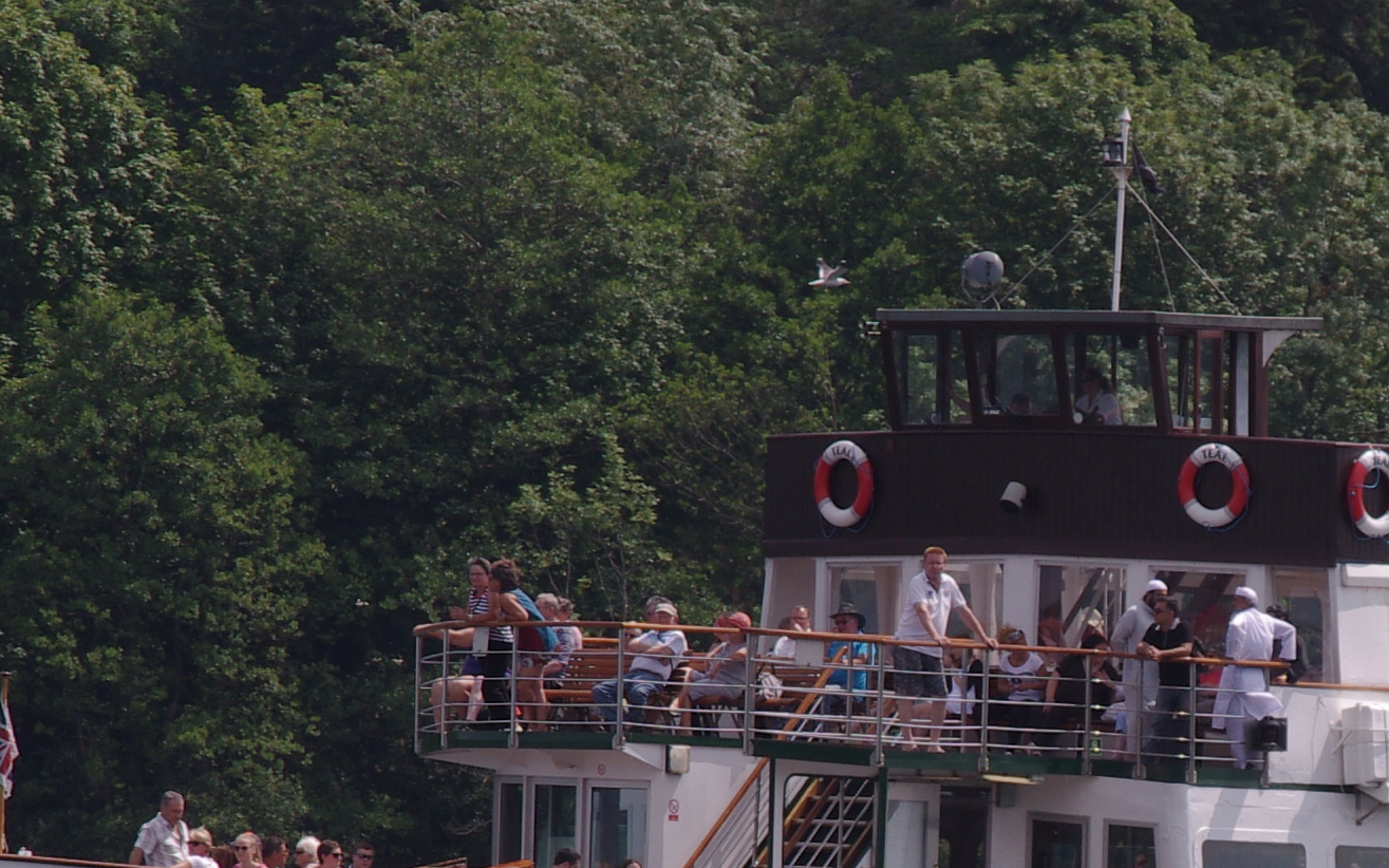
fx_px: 21237
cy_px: 919
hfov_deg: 3.7
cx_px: 1308
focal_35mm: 561
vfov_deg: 2.3
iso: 200
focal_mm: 113
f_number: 8
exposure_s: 1/640
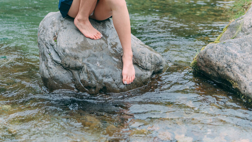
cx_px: 126
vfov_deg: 18.9
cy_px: -31
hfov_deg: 34.9
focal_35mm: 60
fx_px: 401
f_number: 2
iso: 250
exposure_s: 1/2500
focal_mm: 38
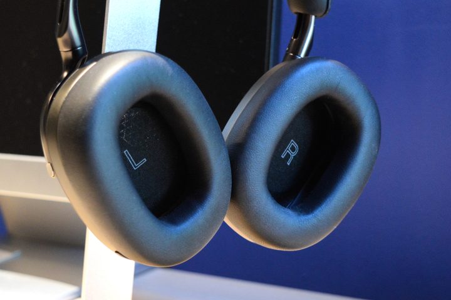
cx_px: 226
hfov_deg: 43.6
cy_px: 150
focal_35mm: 45
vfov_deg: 29.9
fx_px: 564
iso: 1400
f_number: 4.2
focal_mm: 30
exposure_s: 1/15
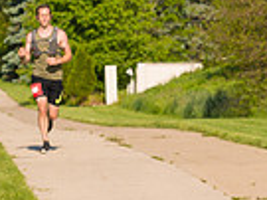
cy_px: 84
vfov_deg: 5.1
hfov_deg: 6.6
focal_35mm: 290
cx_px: 544
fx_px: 2235
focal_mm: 70
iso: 400
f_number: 5.6
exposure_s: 1/2000
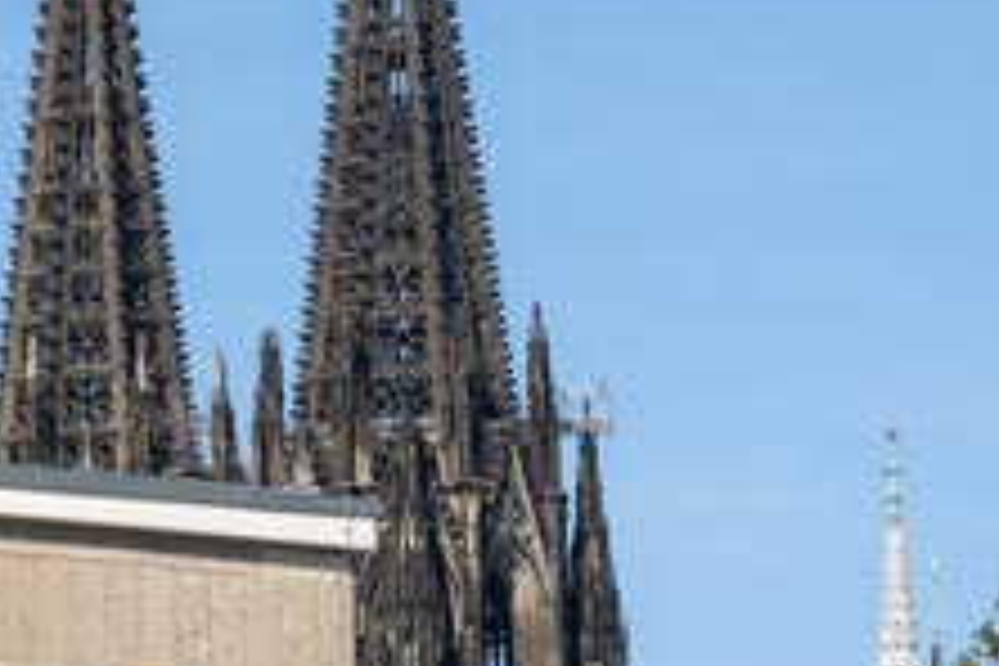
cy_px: 338
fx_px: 9212
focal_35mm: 332
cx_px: 338
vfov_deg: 4.1
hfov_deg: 6.2
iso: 400
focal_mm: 123
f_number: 5.6
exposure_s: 1/1600
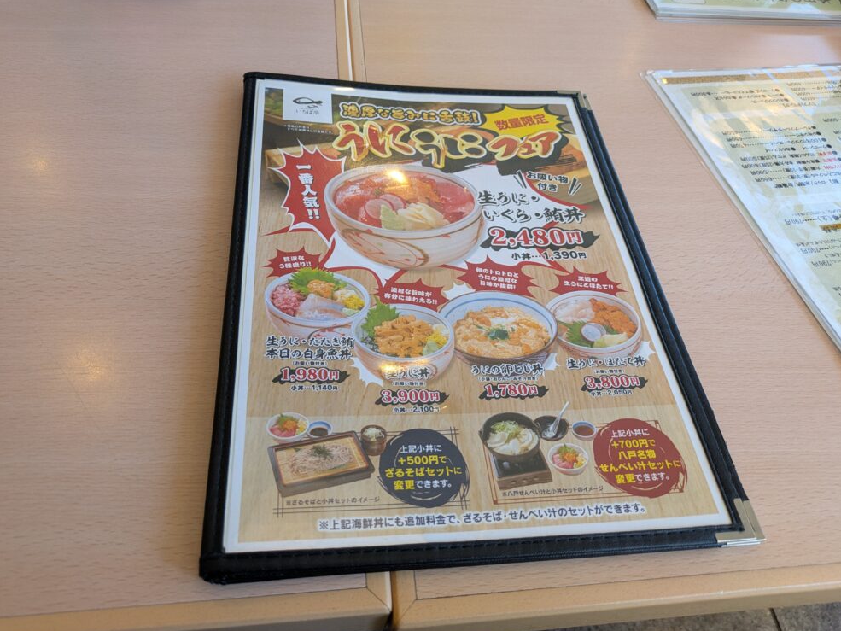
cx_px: 409
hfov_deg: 67.3
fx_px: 632
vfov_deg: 53.1
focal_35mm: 26
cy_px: 312
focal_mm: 5.43
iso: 114
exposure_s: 1/120
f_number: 1.89
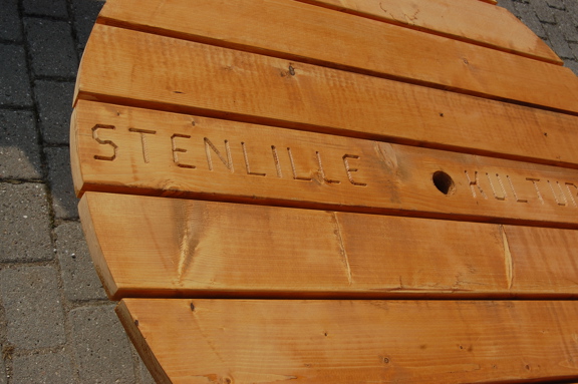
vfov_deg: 28.9
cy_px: 192
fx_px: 746
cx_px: 289
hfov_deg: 42.4
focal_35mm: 46
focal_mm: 31
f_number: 10
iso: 200
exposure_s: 1/400
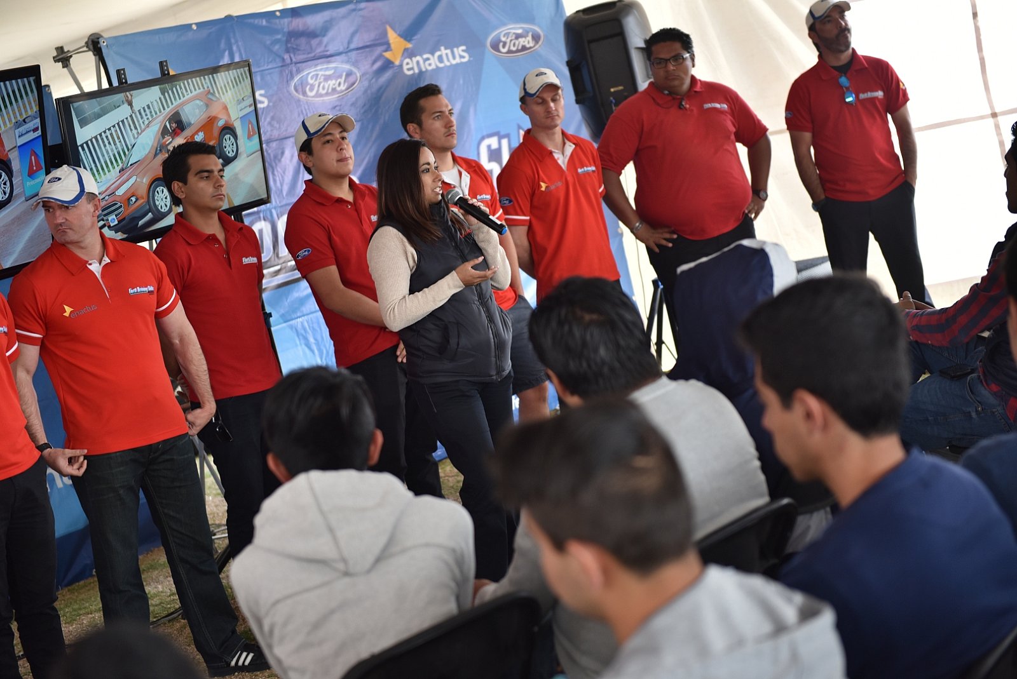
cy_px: 340
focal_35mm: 70
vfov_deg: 19.5
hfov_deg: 28.8
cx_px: 508
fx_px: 1979
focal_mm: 70
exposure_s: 1/160
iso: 320
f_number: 2.8
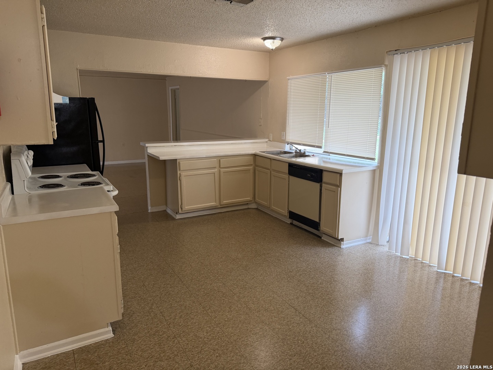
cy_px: 185
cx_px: 246
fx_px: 342
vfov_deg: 56.8
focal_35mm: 24
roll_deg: +0.6
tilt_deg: -13.9
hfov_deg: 71.6
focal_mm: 6.76
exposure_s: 1/120
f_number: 1.78
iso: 200
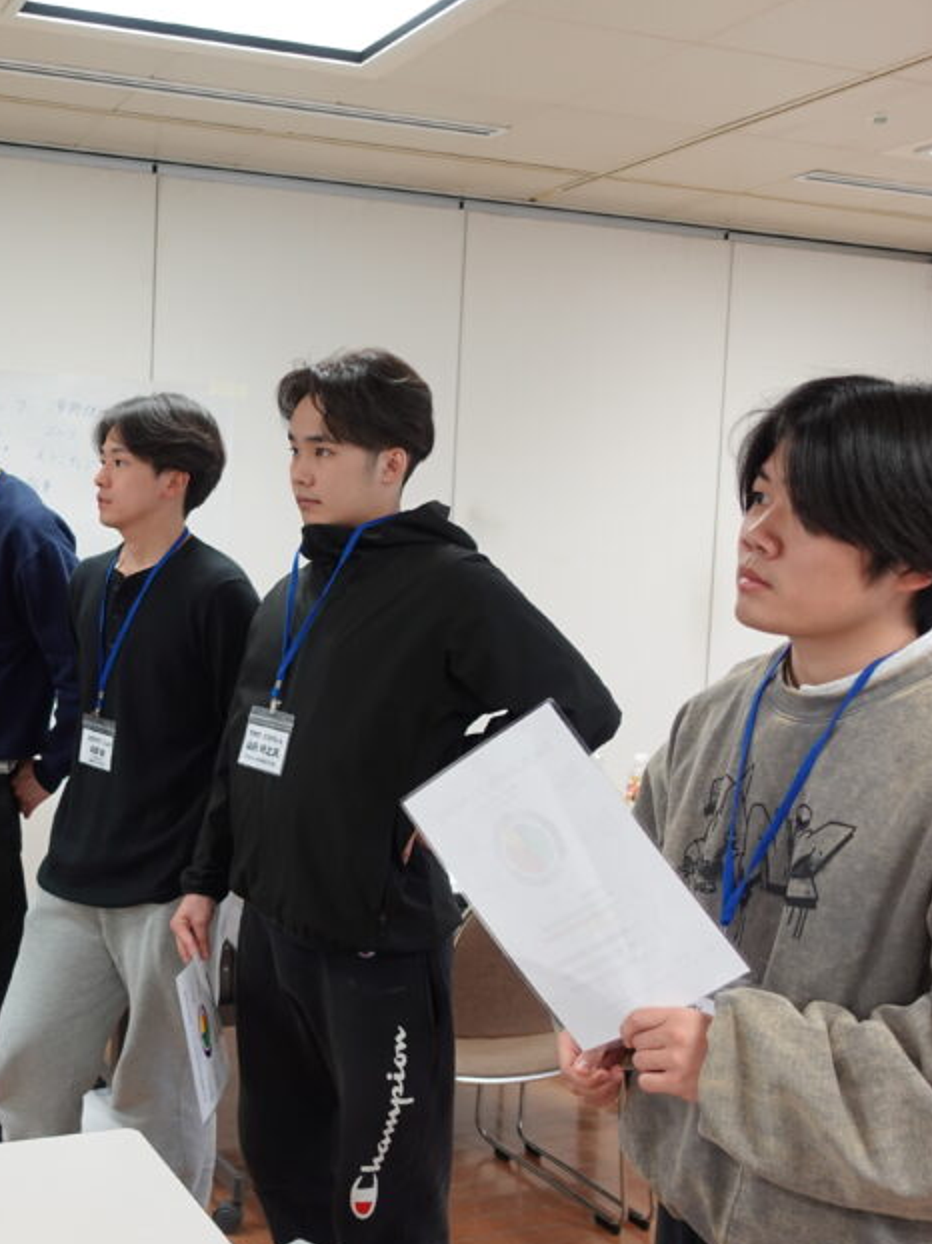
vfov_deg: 49.0
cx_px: 138
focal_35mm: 38
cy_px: 627
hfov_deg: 36.0
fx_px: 1365
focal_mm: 9.4
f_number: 1.8
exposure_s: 1/30
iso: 125
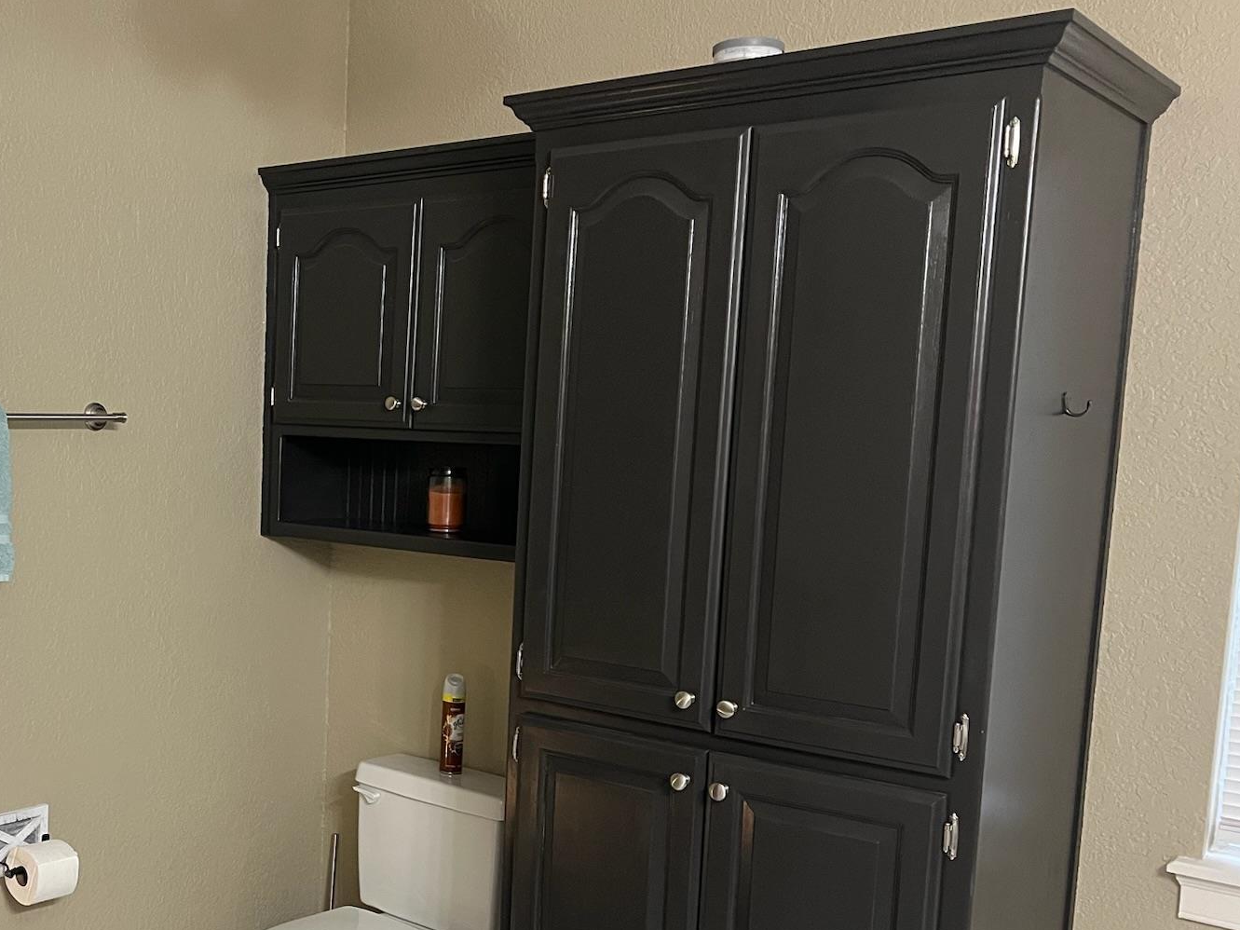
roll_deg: -1.4
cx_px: 321
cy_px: 578
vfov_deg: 35.8
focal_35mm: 40
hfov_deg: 45.3
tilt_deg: -6.6
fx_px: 1433
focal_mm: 5.7
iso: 320
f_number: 1.5
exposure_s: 1/60
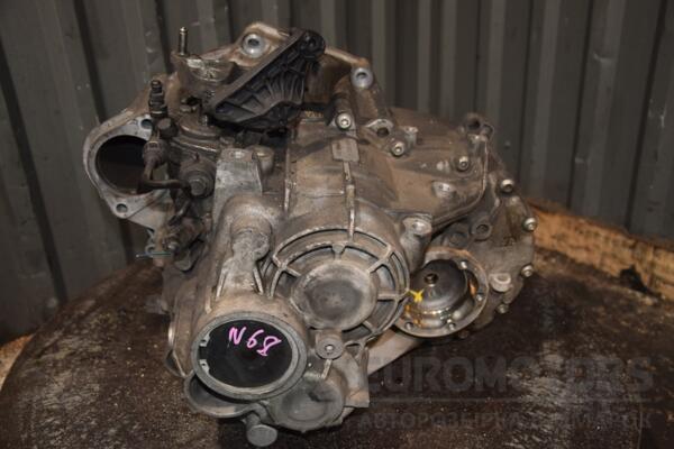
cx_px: 337
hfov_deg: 51.3
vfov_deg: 35.5
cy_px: 224
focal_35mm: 38
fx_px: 702
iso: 800
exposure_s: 1/60
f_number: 5
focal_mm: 25
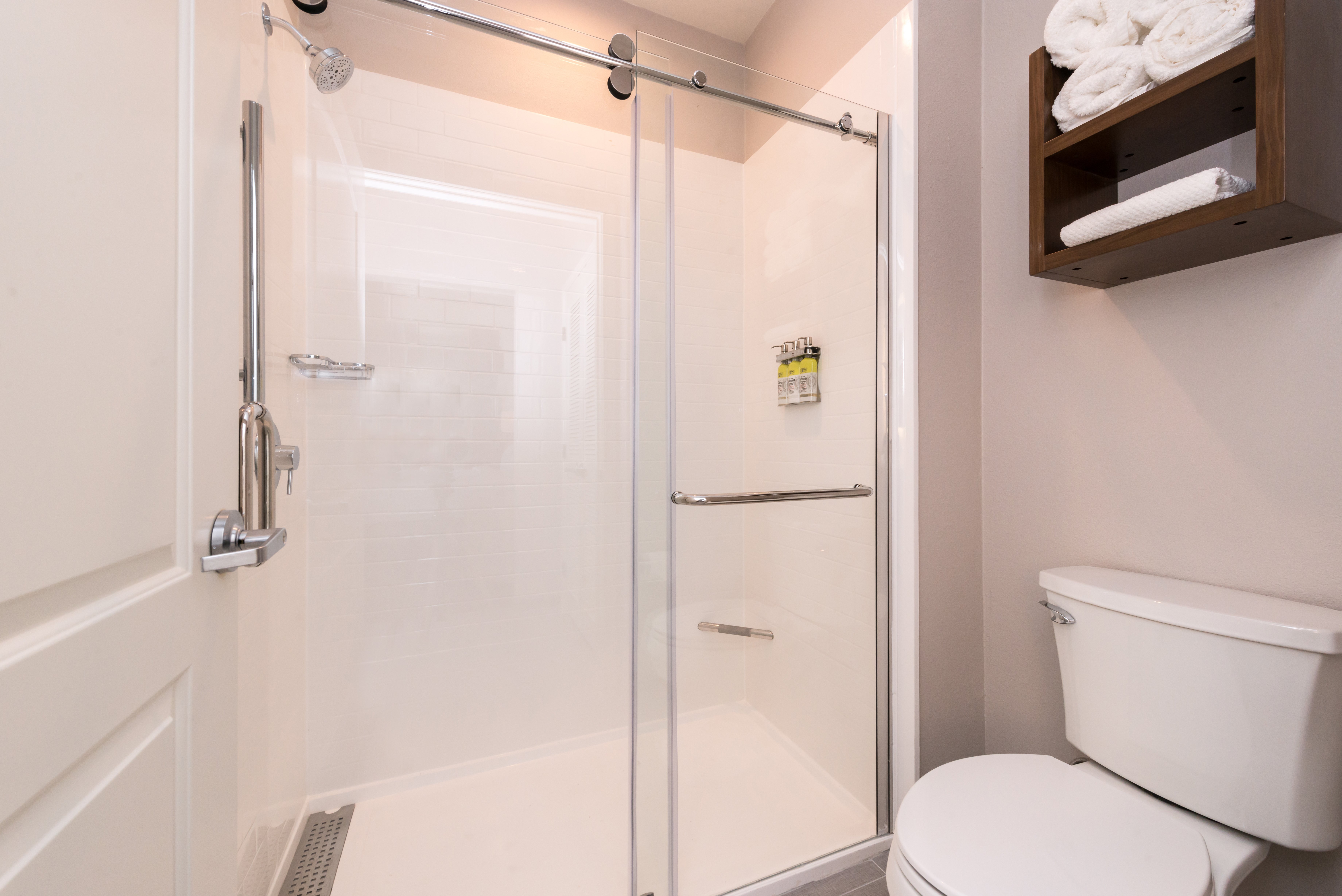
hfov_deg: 104.2
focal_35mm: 14
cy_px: 448
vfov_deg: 81.2
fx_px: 522
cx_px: 671
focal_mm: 14
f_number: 11
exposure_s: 1/30
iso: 640
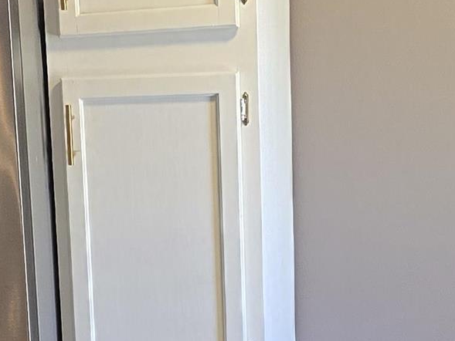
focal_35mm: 120
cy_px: 387
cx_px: 192
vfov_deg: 12.1
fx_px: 1578
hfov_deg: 16.4
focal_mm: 6.3
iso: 250
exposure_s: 1/120
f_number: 1.7
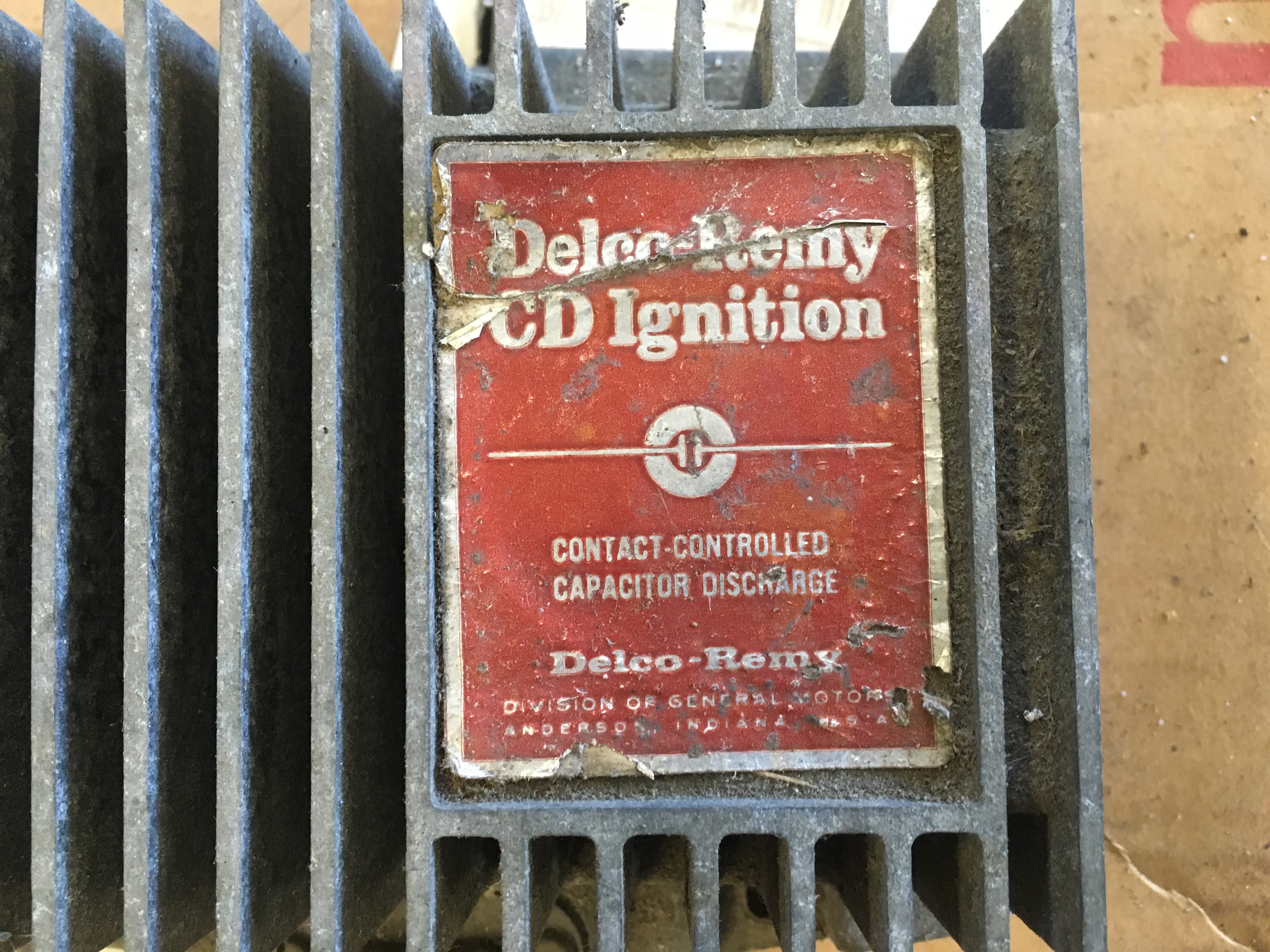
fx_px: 1064
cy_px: 476
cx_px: 635
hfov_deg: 61.7
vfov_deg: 48.2
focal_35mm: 29
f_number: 2.2
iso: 200
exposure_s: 1/30
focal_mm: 4.15
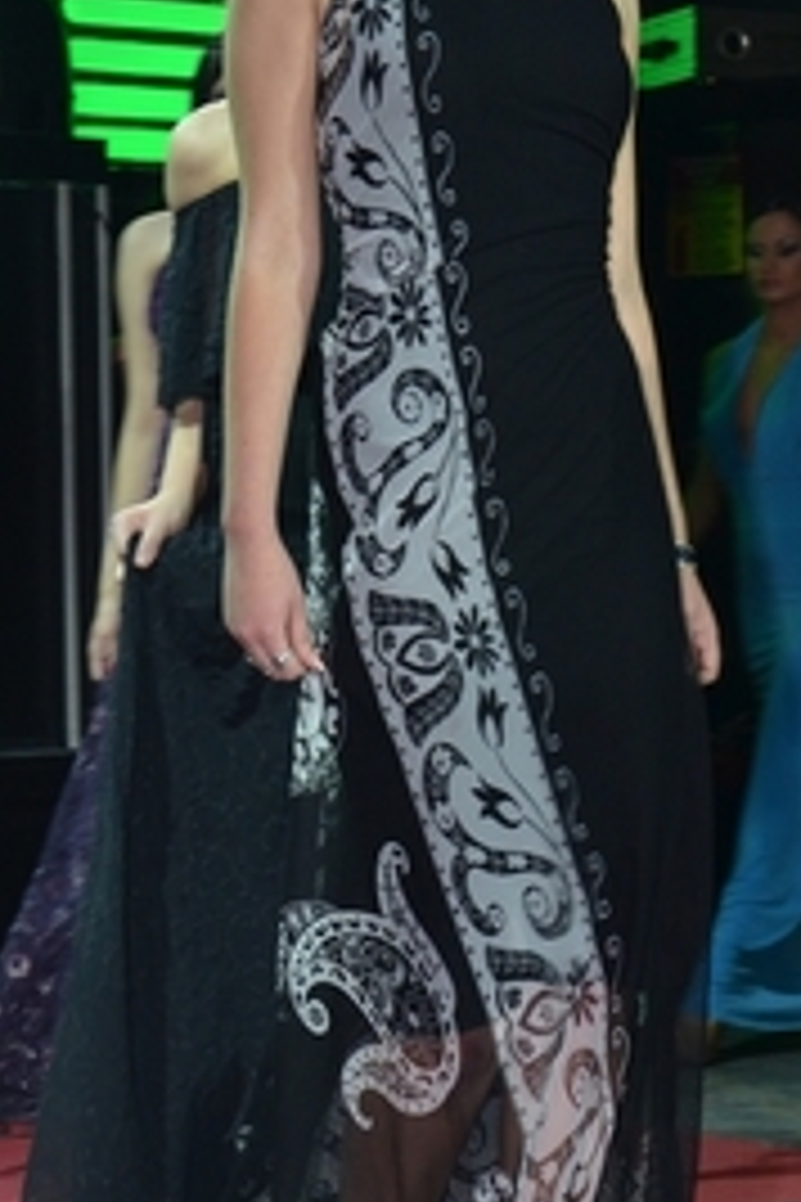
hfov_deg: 13.4
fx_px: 3403
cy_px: 536
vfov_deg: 20.0
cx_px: 468
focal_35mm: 102
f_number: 6.3
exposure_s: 1/60
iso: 640
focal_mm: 35
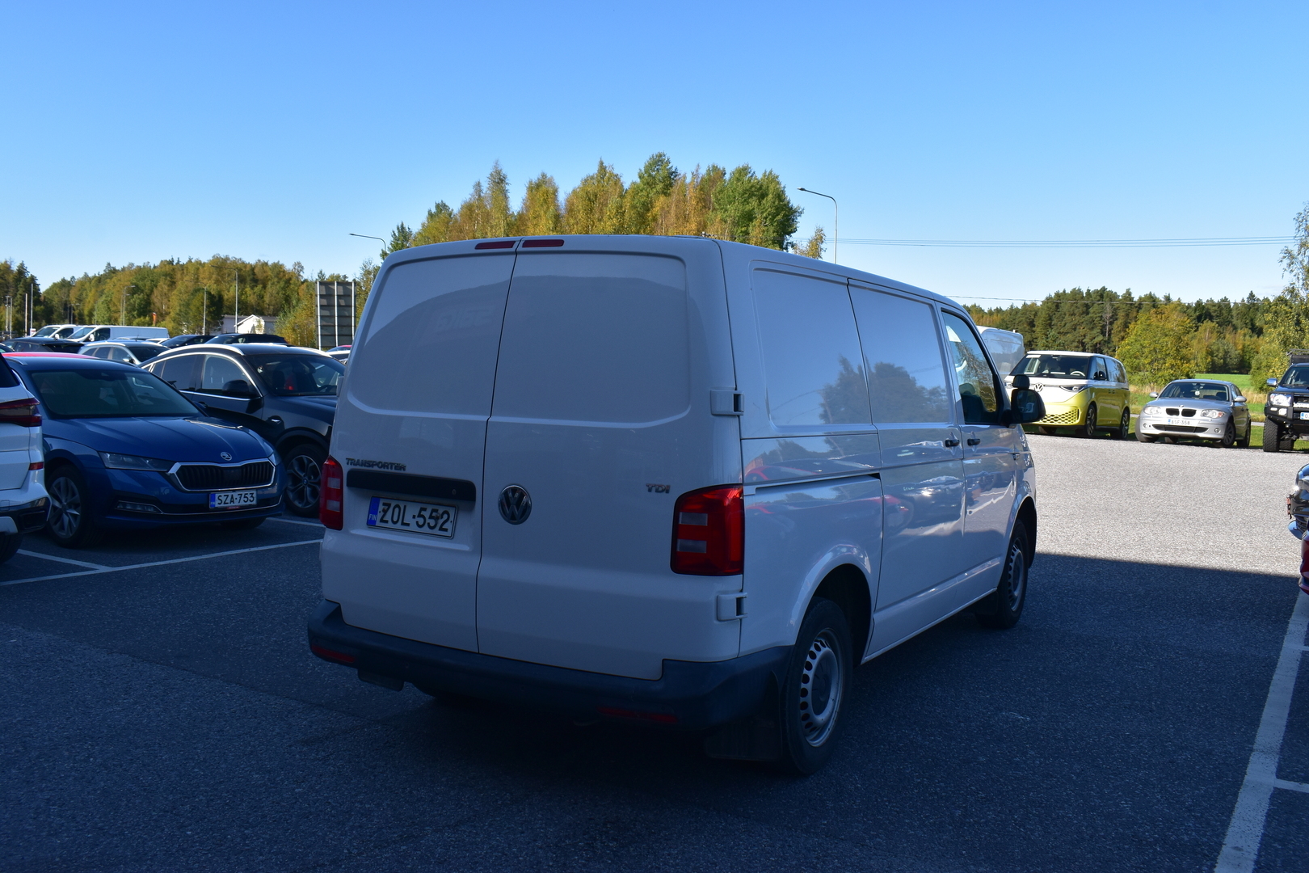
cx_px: 654
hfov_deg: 57.2
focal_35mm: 33
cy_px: 436
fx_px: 1200
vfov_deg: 40.0
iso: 400
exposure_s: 1/350
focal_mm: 22
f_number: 11
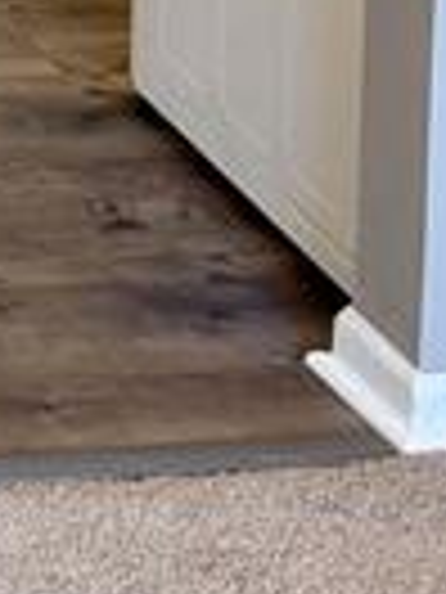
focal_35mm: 140
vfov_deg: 11.8
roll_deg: +0.2
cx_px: -784
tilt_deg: -5.1
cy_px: -778
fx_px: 2405
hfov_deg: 9.0
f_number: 1.78
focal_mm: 6.76
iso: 160
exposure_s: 1/60
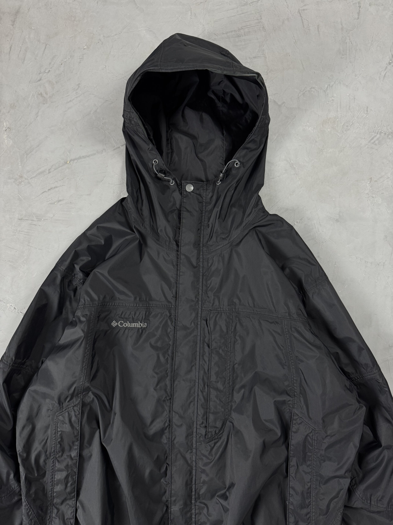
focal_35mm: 24
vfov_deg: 71.6
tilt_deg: -85.1
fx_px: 363
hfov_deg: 56.8
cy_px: 262
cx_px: 196
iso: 200
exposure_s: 1/60
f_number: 1.78
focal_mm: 6.76
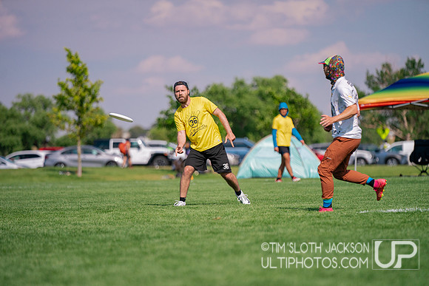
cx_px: 214
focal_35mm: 200
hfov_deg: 10.3
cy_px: 143
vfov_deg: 6.9
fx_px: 2384
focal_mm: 200
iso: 640
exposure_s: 1/16000
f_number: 2.8
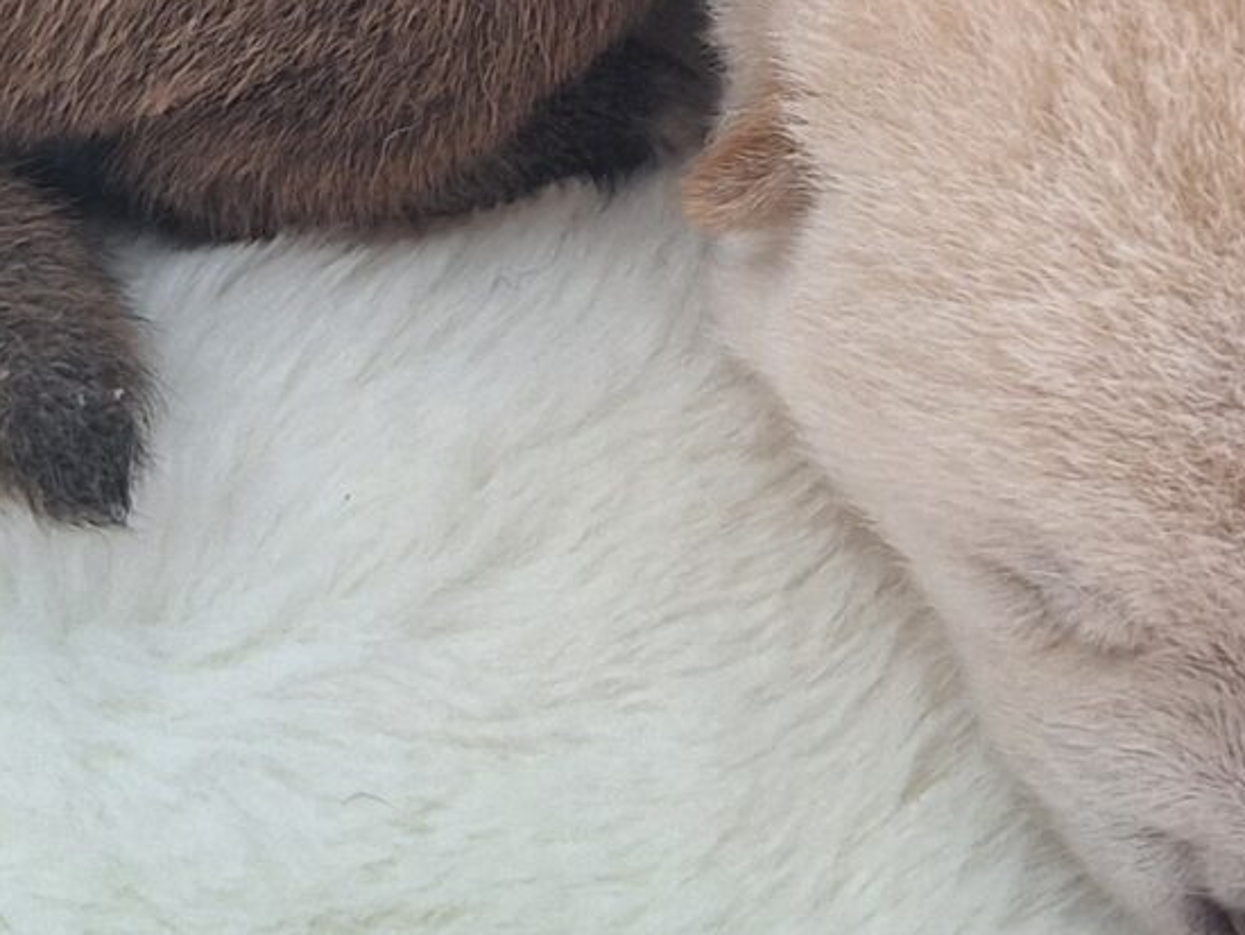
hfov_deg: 18.0
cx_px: 1188
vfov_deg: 12.7
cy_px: -713
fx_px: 3850
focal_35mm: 107
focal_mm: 5.54
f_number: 1.8
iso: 125
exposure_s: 1/50
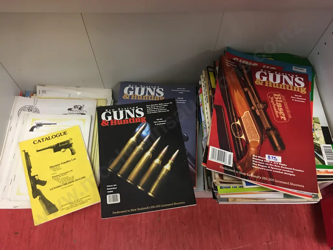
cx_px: 166
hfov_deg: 61.7
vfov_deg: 48.2
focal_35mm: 29
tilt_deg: -61.1
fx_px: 279
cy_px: 125
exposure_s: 1/17
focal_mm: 4.15
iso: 80
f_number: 2.2
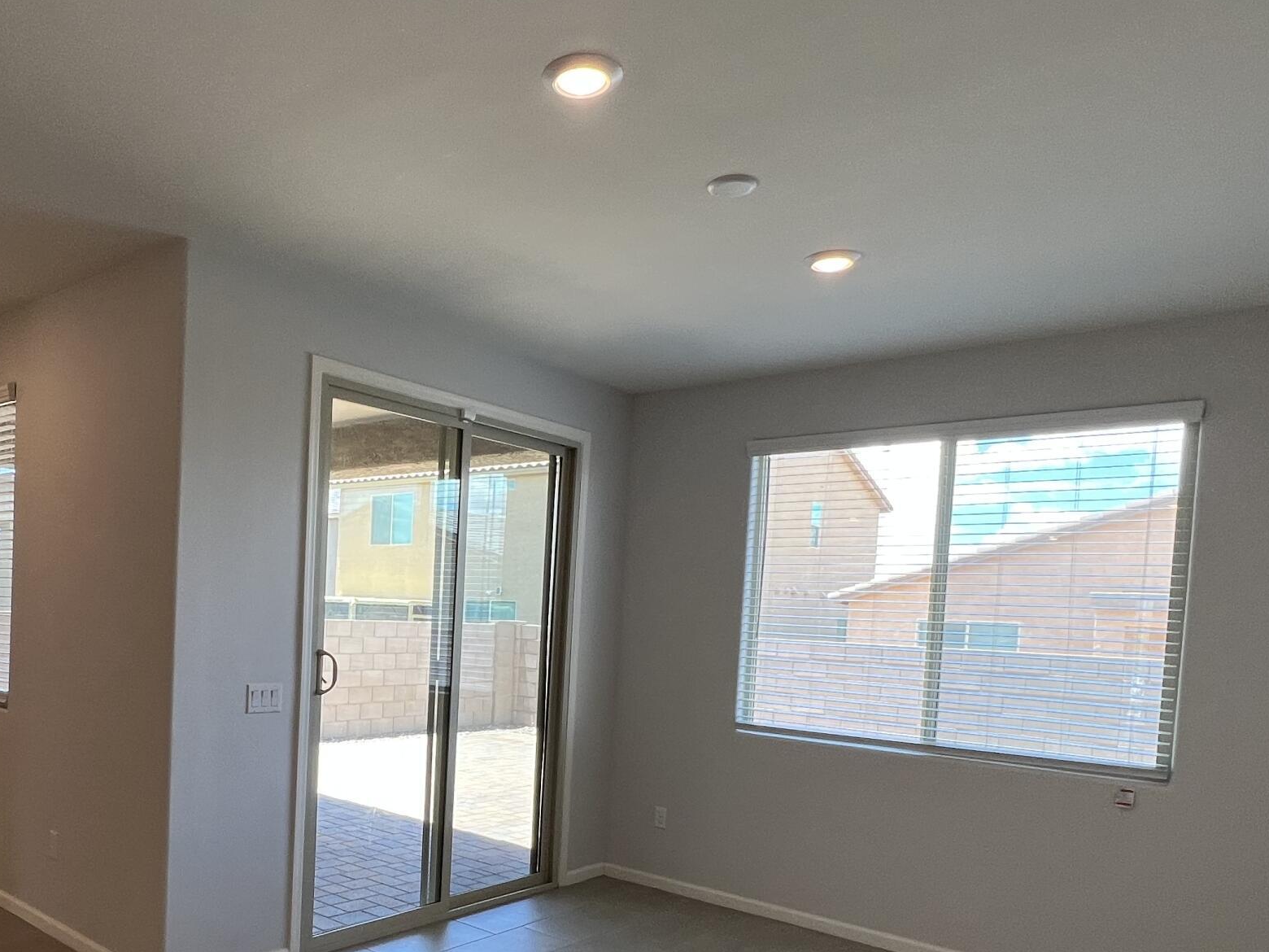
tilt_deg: -1.6
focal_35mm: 25
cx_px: 416
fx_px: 916
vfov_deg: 53.4
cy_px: 658
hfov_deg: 67.4
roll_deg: -2.1
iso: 40
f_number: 1.8
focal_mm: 1.57
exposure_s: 1/120
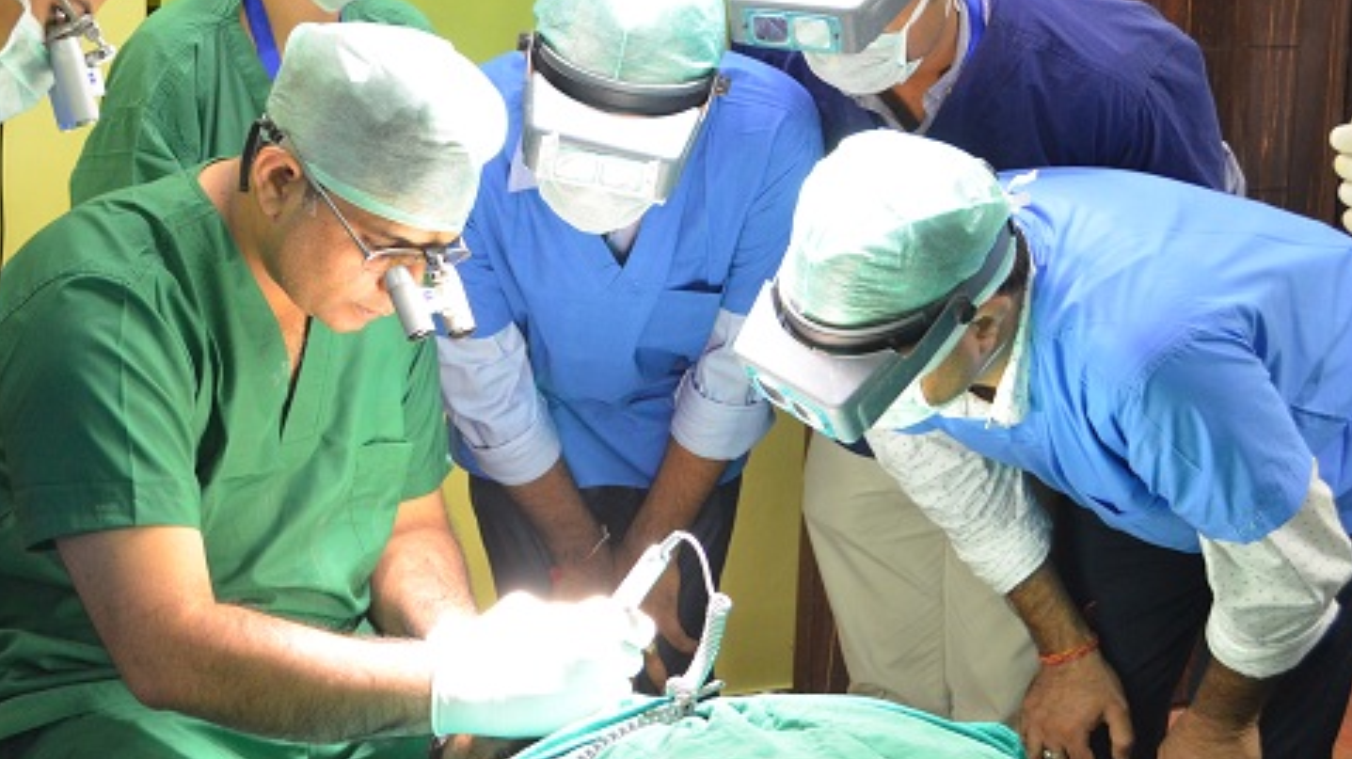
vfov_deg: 19.0
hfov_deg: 33.2
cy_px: 245
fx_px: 2258
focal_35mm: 63
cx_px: 494
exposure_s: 1/30
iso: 1600
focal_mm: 26
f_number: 4.2
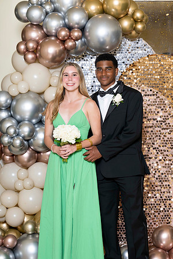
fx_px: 685
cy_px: 130
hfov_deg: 14.4
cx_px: 86
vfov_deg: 21.5
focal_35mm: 95
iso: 250
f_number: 5.6
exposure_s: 1/200
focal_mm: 95
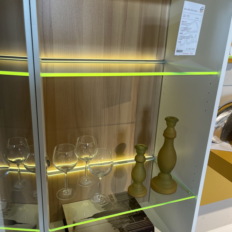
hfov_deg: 52.5
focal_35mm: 31
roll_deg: -2.7
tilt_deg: -20.1
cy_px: 122
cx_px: 115
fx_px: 235
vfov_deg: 52.5
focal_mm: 5.1
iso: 80
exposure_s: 1/50
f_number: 1.6
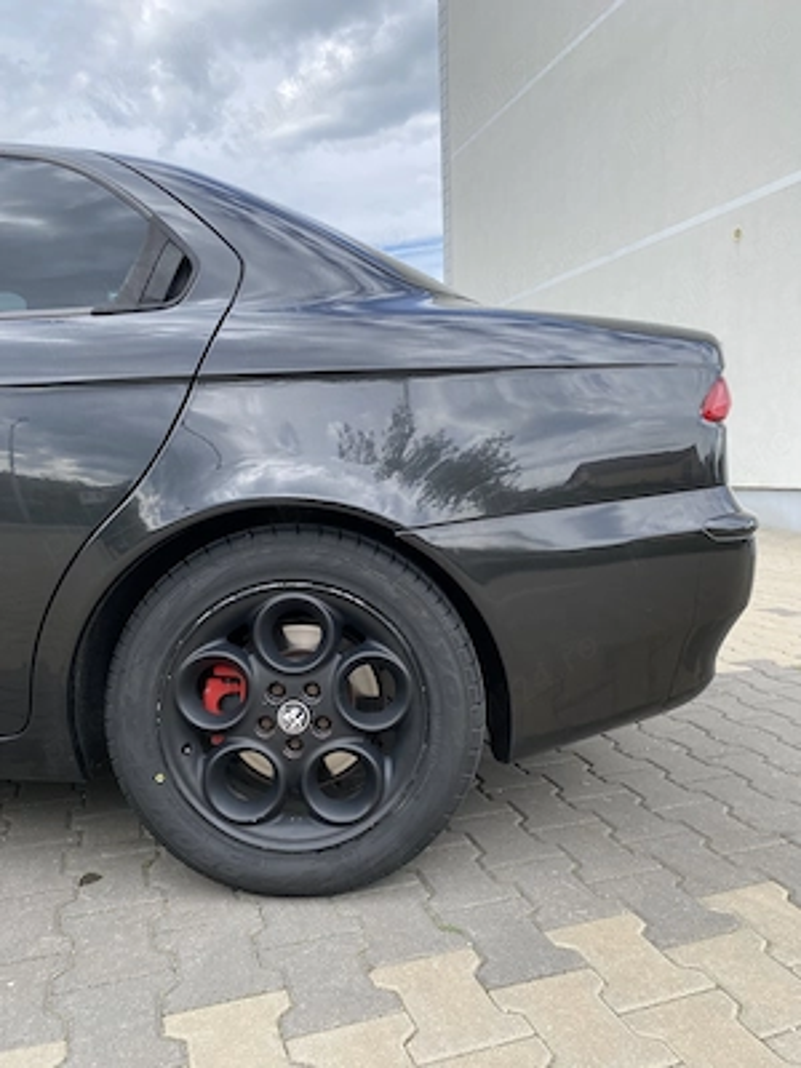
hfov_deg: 53.1
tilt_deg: -4.6
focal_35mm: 26
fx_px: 802
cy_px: 534
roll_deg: +1.8
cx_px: 400
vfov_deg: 67.3
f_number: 1.8
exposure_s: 1/1053
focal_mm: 4.25
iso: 32
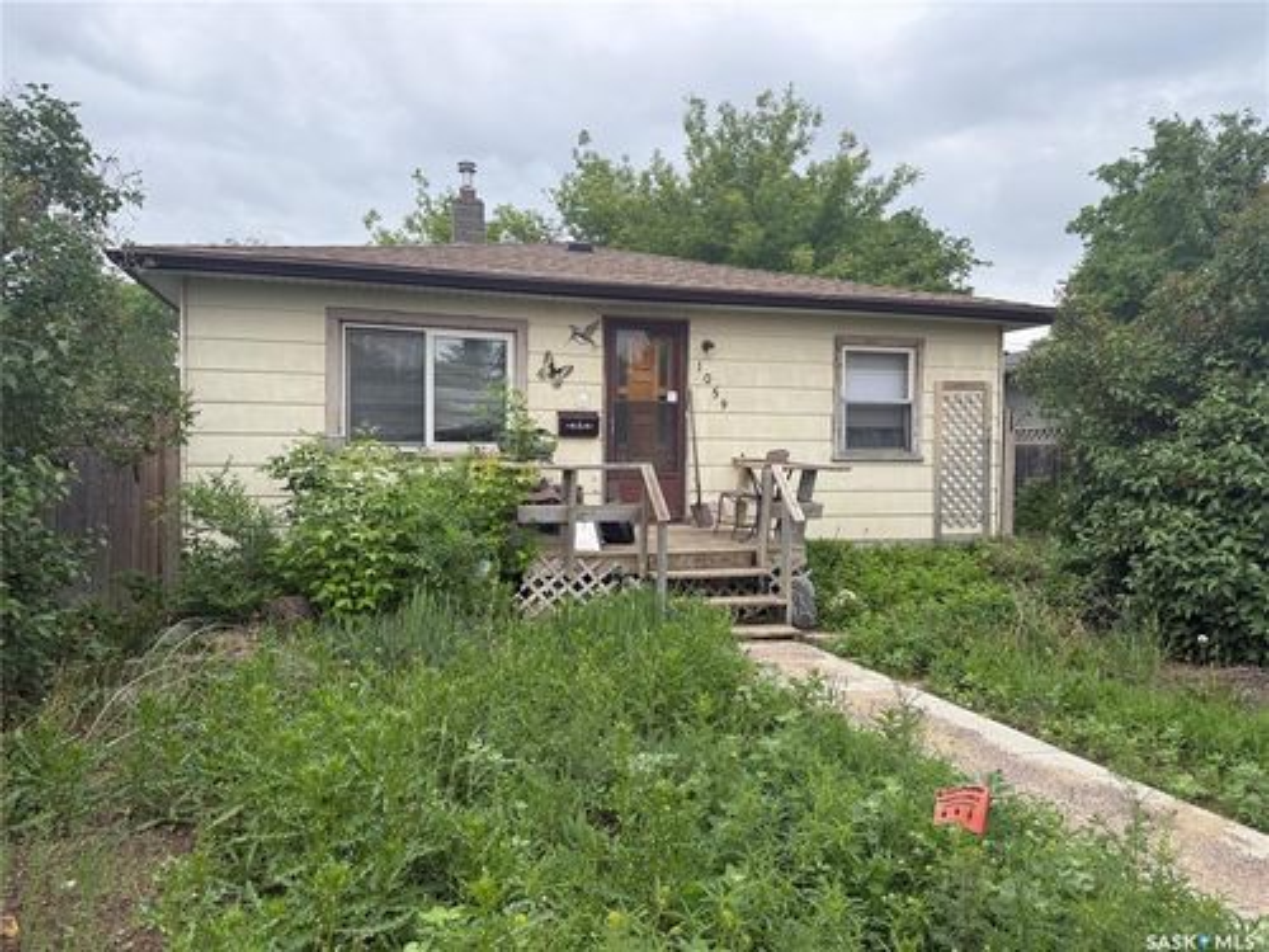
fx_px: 880
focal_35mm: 24
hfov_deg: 71.6
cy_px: 476
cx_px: 634
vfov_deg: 56.8
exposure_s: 1/1522
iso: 80
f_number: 1.78
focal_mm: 6.76
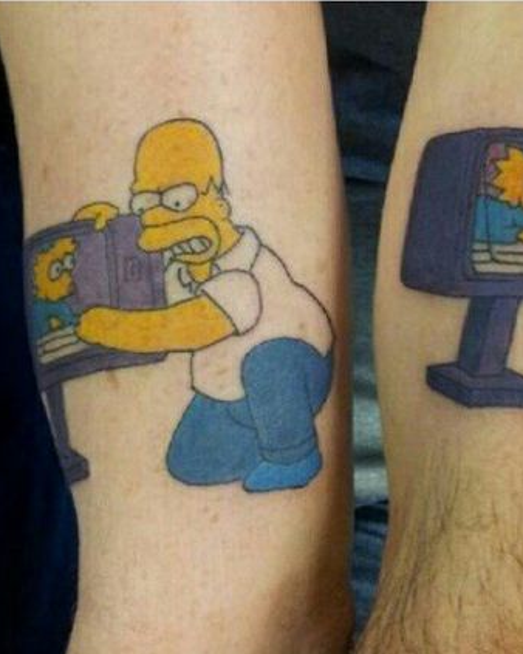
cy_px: 328
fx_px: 891
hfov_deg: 32.0
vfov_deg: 40.3
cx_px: 401
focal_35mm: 46
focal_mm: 2.18
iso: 250
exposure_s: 1/15
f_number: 2.4
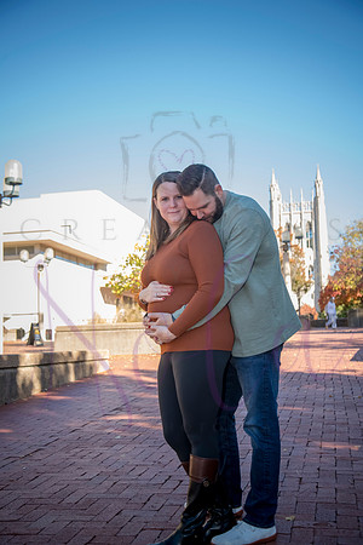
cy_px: 272
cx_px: 182
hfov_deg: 29.2
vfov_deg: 42.7
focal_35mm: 46
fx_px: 696
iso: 640
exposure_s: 1/640
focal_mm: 46
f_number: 4.2
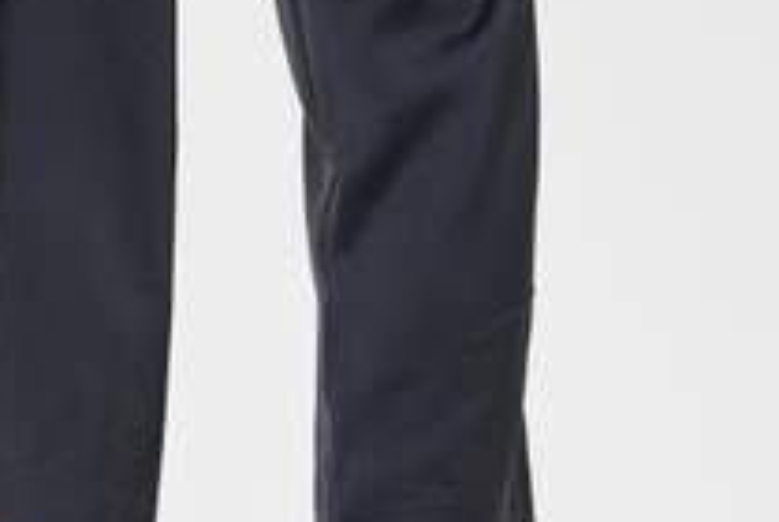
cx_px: 60
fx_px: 5656
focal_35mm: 261
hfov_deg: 7.9
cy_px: 442
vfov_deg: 5.3
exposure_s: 1/125
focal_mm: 105
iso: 100
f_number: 11
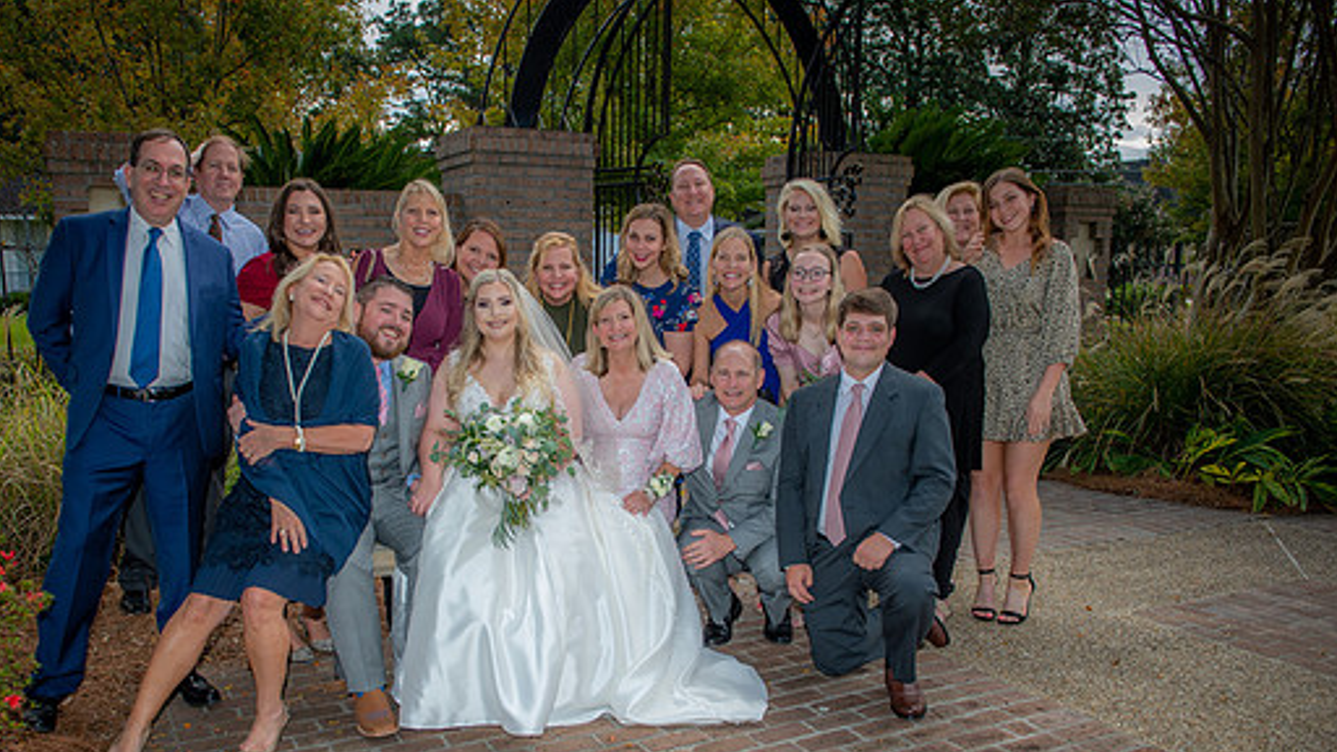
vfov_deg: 36.3
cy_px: 494
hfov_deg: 60.9
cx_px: 595
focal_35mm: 32
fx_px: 1134
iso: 125
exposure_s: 1/200
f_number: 5
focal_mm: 27
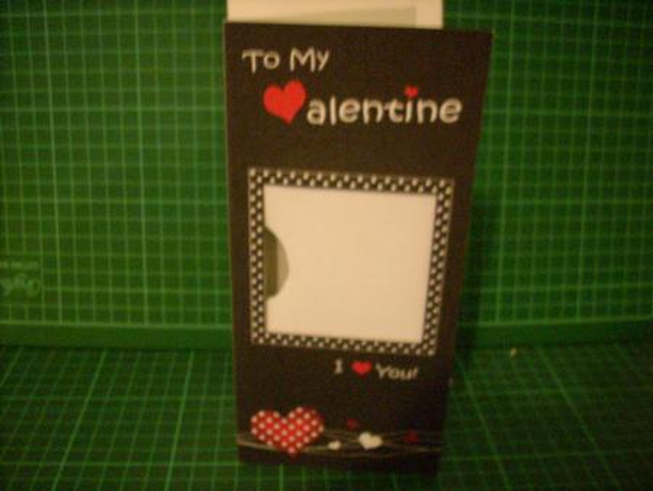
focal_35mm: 37
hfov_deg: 50.1
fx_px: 698
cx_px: 326
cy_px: 246
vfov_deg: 38.7
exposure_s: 1/4
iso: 616
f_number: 2.8
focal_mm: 6.2
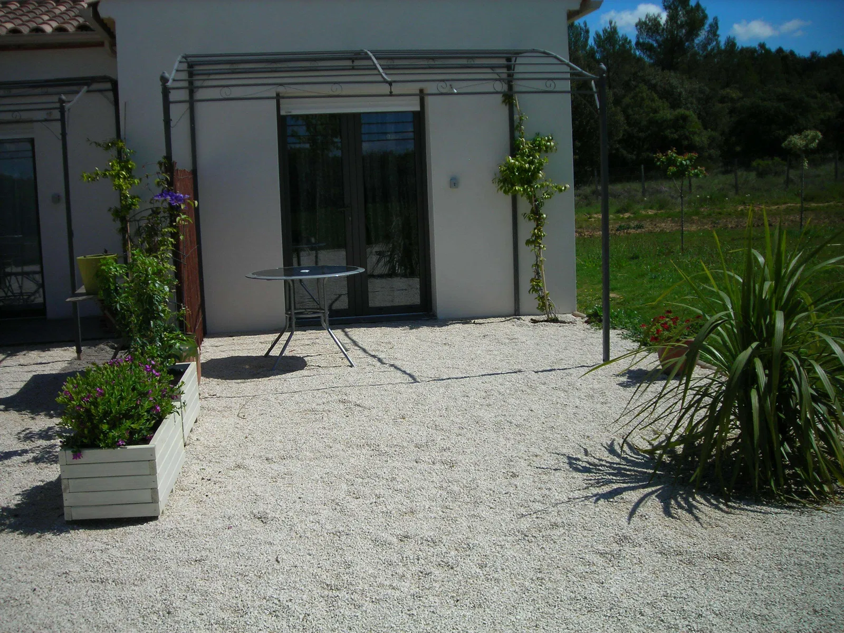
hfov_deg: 49.0
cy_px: 316
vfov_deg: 37.7
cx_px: 422
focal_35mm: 38
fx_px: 927
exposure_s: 1/333
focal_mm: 6.3
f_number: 6.4
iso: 50
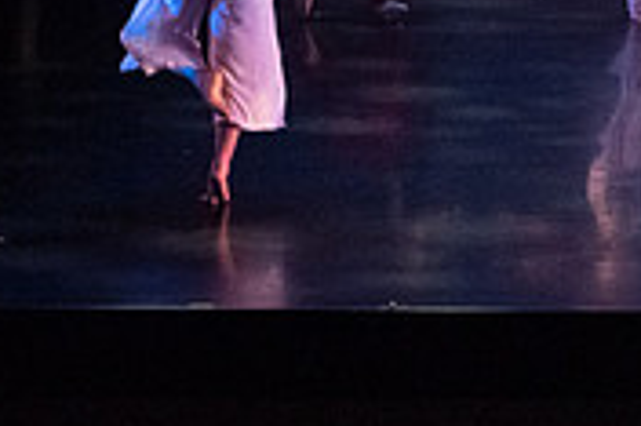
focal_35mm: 179
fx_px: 3184
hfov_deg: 10.8
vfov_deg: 7.6
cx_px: 1120
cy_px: -51
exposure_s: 1/400
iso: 5000
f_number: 2.8
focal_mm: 50
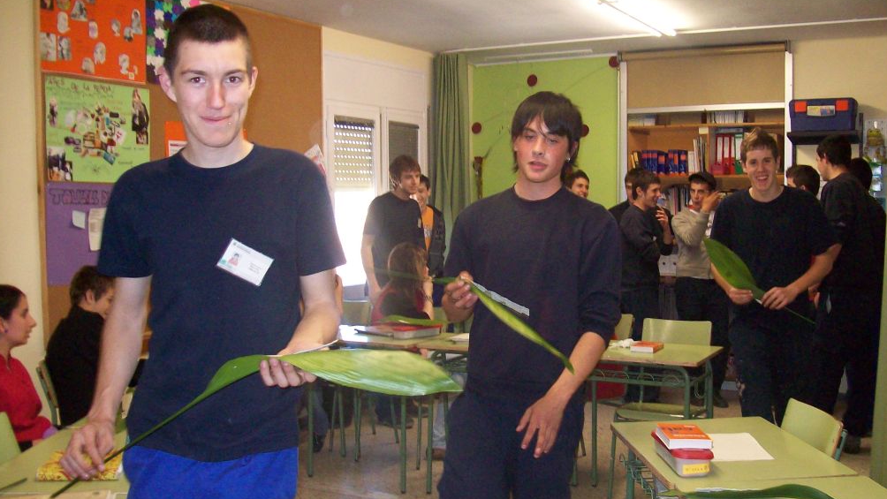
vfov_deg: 29.7
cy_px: 276
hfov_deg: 50.5
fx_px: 941
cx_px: 445
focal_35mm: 40
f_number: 2.7
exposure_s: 1/64
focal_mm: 6
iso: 200
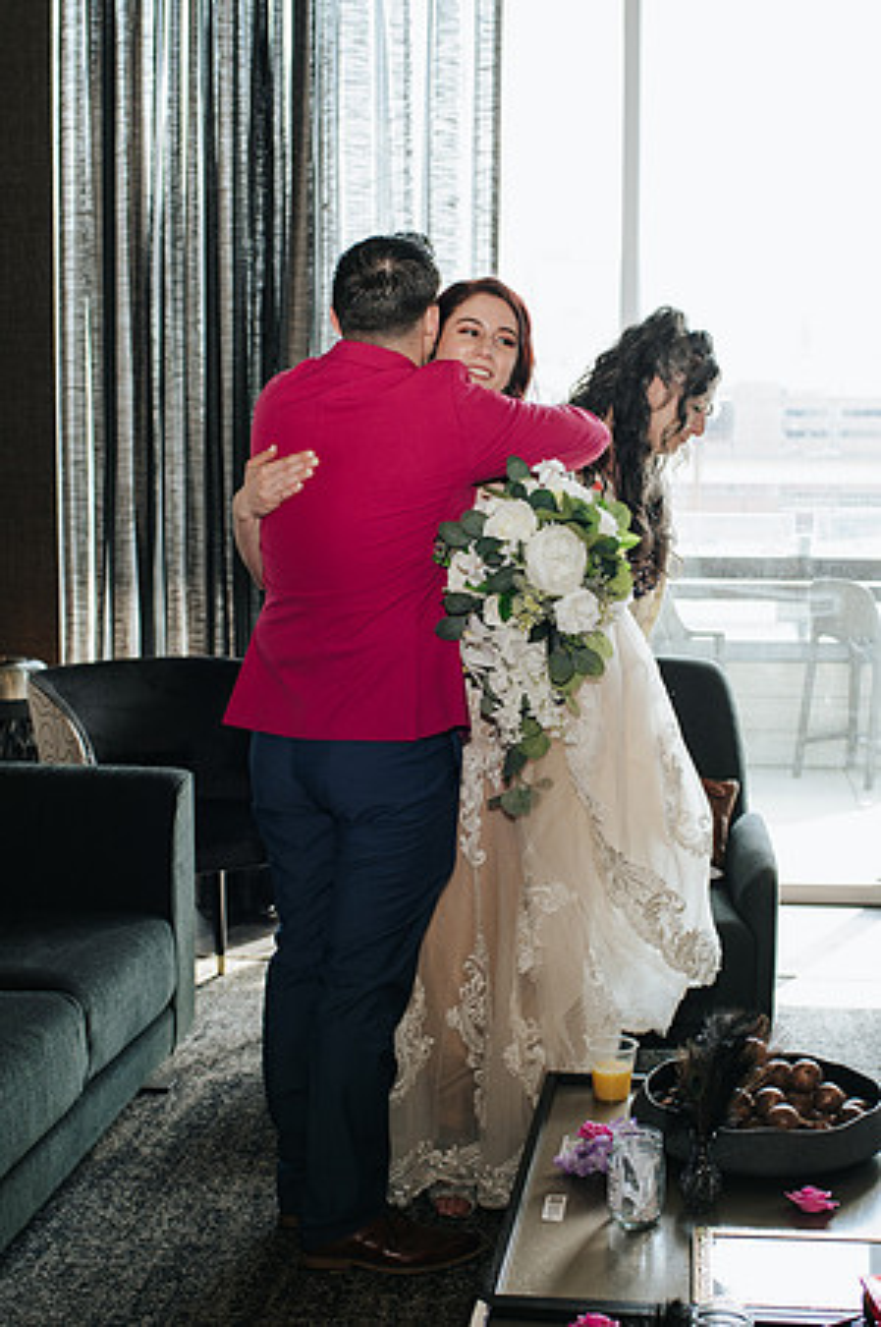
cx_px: 478
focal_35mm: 53
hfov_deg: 25.7
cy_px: 664
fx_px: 1934
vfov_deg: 37.8
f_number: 3.5
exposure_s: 1/200
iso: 500
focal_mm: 35
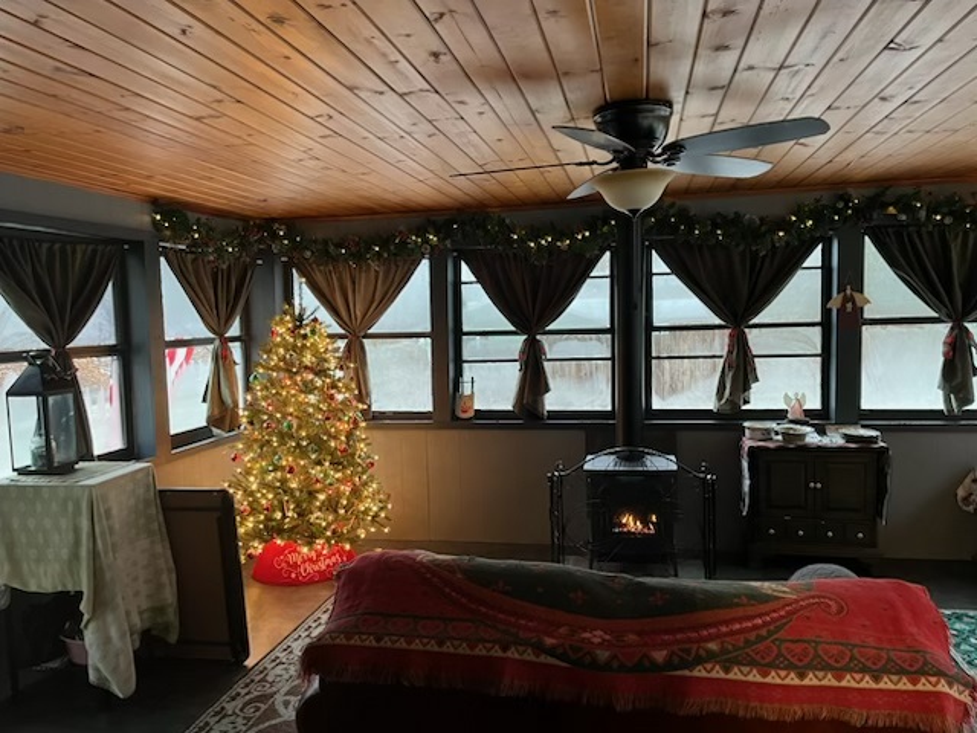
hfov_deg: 67.3
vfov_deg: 53.1
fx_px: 734
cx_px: 488
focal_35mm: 26
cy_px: 366
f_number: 1.6
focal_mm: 5.1
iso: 400
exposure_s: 1/40
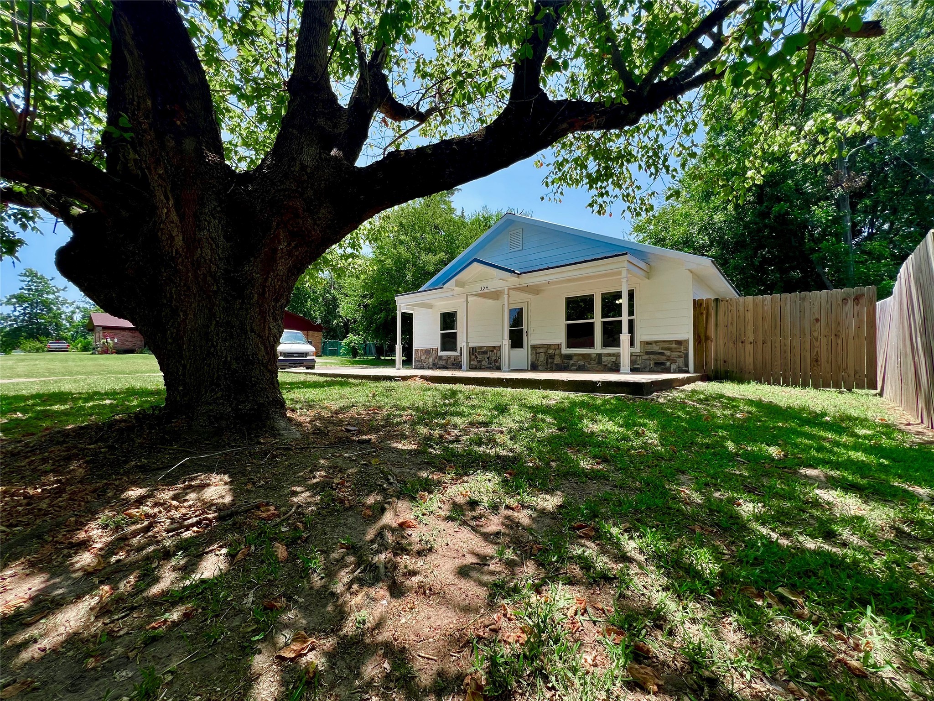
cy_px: 350
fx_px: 351
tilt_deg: +1.6
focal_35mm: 13
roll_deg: -0.1
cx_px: 467
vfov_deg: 89.9
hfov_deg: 106.2
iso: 32
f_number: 1.8
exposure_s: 1/677
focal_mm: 1.57
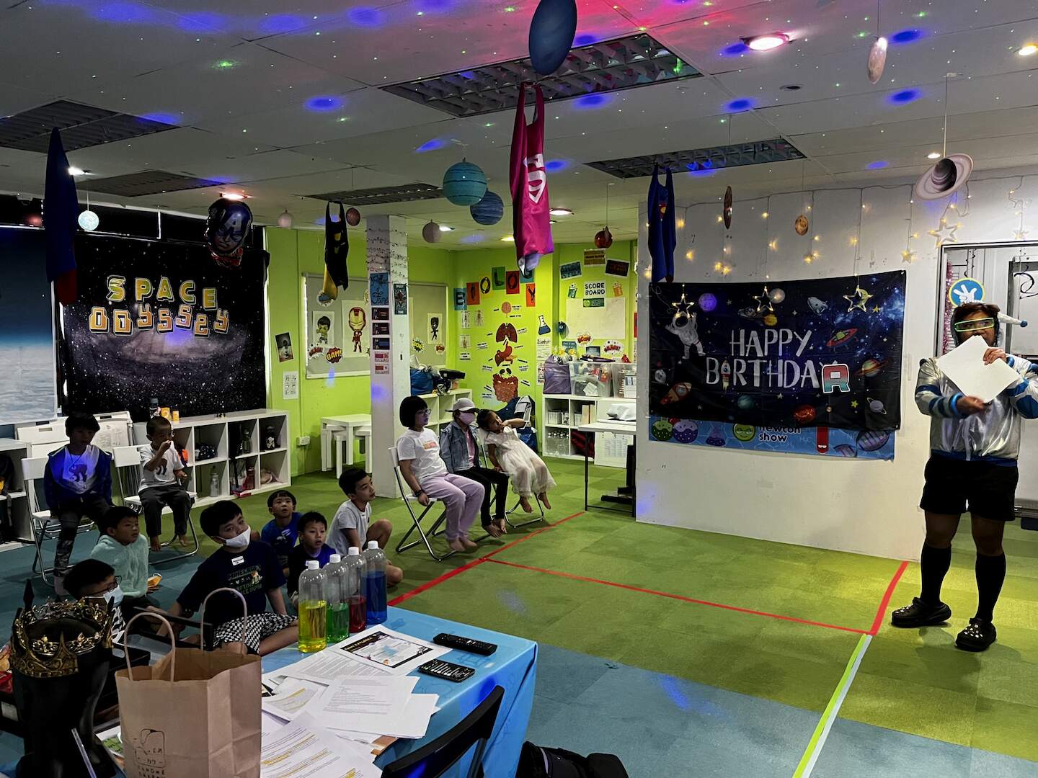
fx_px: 780
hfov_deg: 67.3
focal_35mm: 26
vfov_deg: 53.1
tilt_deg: -4.8
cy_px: 389
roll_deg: +0.7
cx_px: 519
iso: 400
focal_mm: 5.1
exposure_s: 1/33
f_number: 1.6
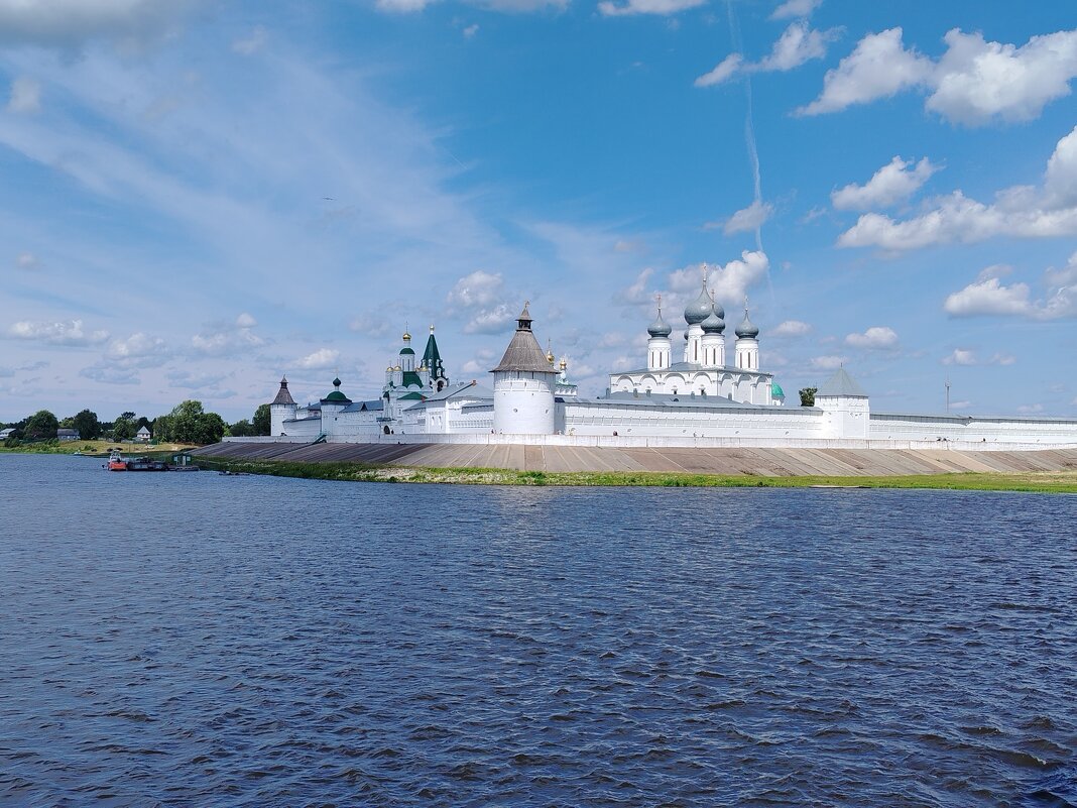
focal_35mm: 39
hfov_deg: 47.9
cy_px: 404
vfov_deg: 36.8
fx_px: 1213
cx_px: 538
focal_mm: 5.25
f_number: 1.75
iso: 100
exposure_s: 1/1244
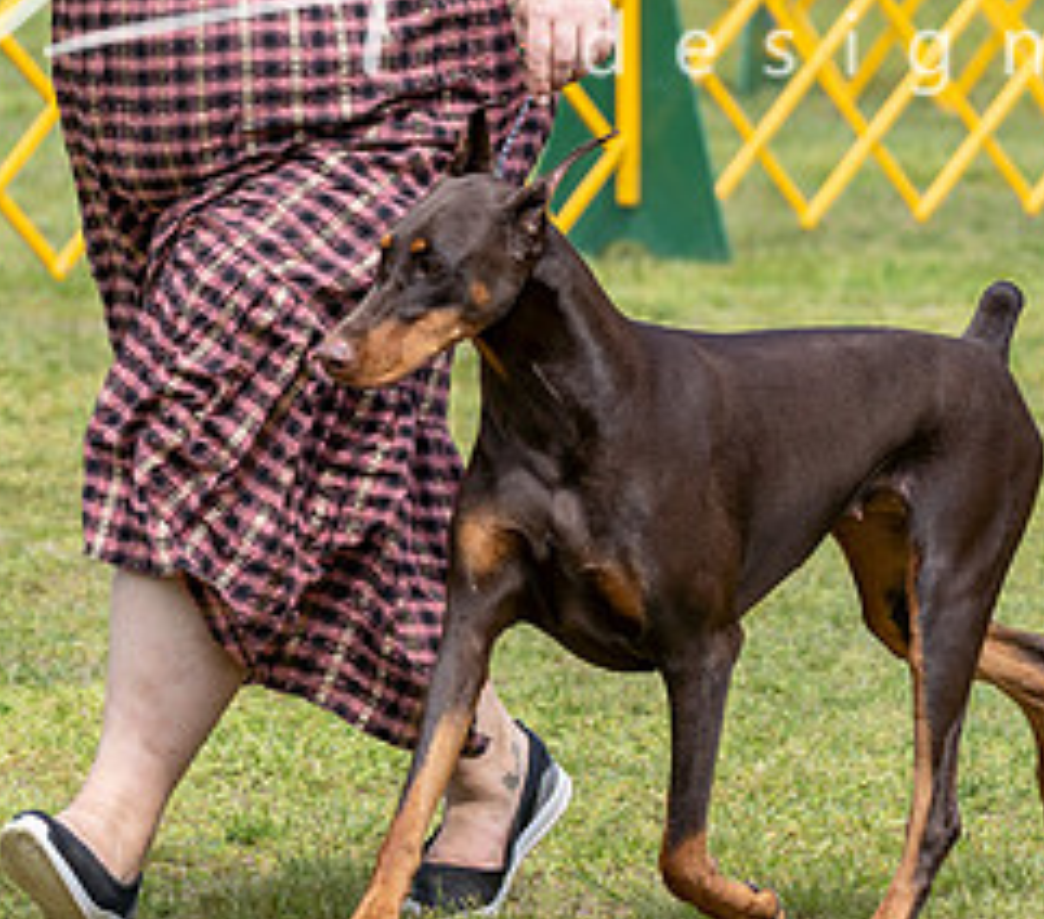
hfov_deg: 4.7
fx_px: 12789
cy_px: 130
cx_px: 545
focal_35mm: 398
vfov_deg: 4.1
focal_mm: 142
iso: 100
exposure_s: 1/800
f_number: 4.5
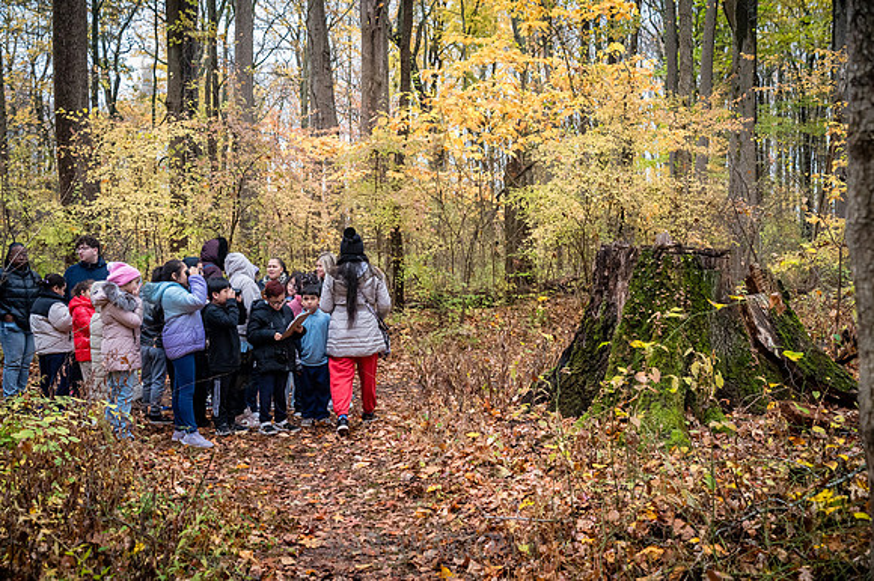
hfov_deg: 54.0
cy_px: 290
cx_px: 437
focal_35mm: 35
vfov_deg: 37.5
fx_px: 858
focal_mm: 35
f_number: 4
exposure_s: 1/640
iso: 6400
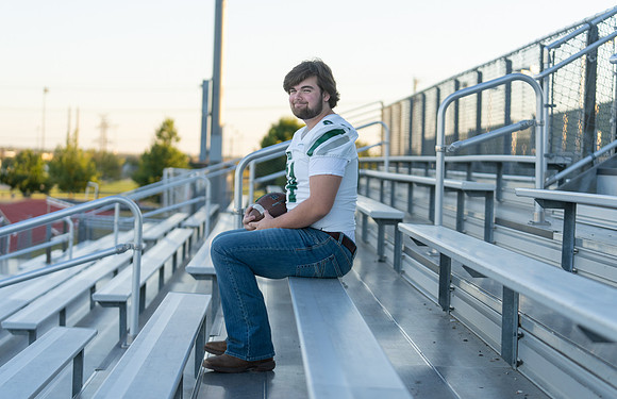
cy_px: 191
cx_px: 312
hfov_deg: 27.3
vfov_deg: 17.8
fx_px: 1273
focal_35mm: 75
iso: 125
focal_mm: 72
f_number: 2.8
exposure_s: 1/400
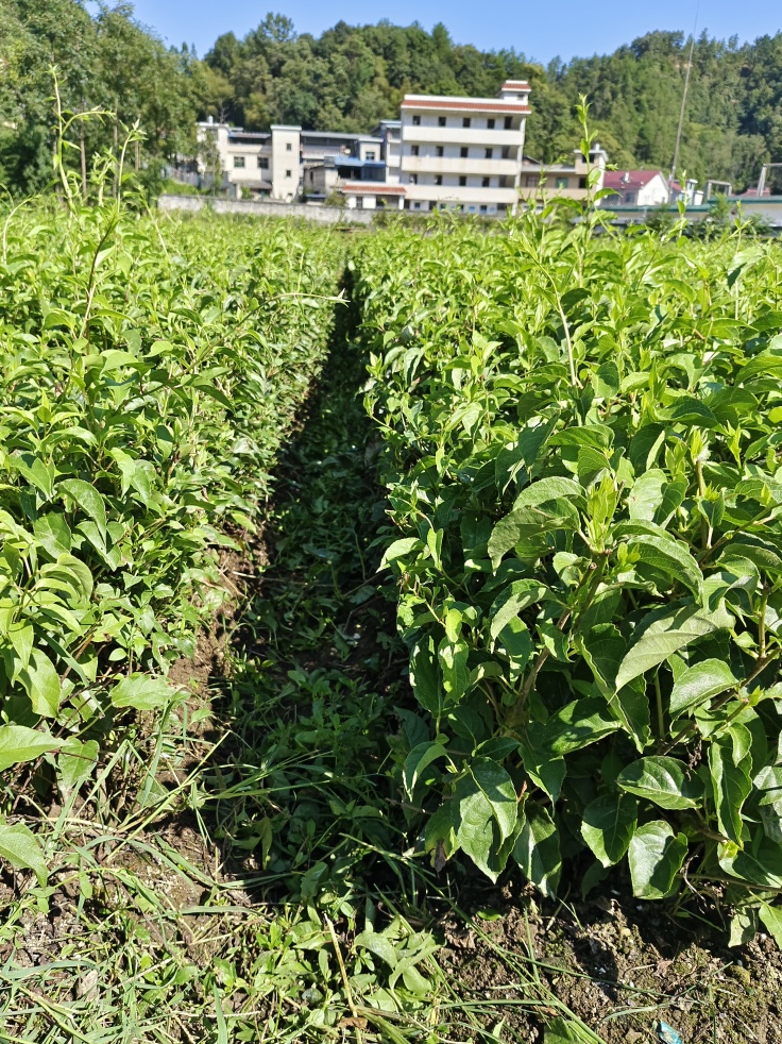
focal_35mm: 25
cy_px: 563
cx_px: 370
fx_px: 753
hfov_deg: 54.8
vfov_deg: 69.3
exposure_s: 1/1724
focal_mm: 5.56
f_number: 1.88
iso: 71
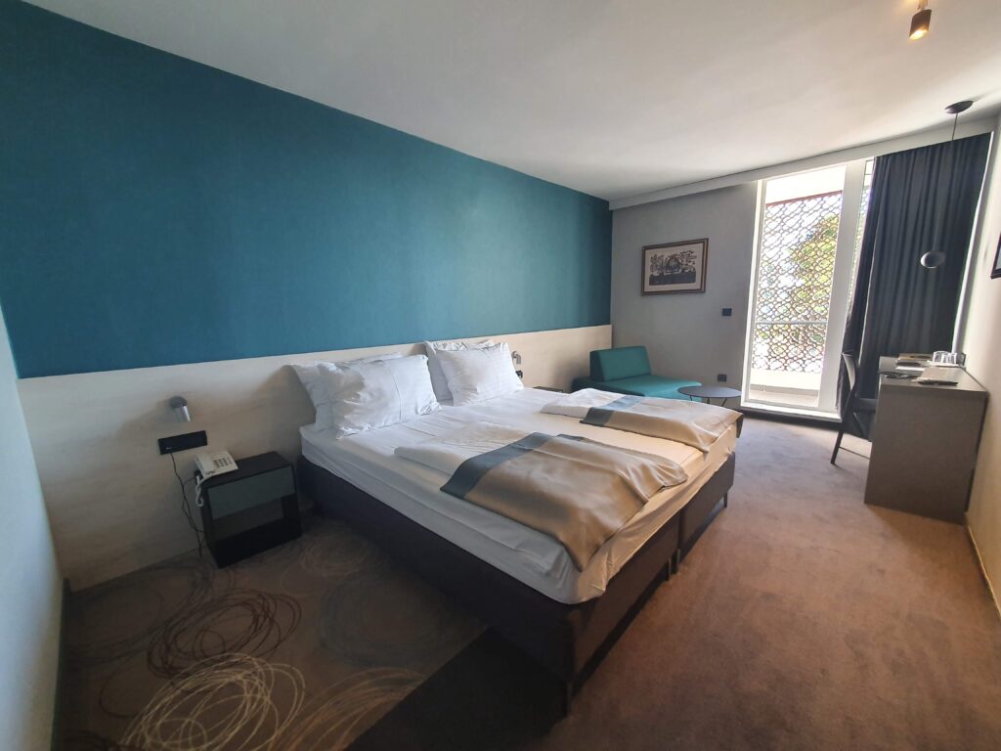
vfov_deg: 89.9
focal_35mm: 13
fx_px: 376
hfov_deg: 106.2
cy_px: 376
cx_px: 500
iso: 200
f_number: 2.2
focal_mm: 1.8
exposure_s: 1/50
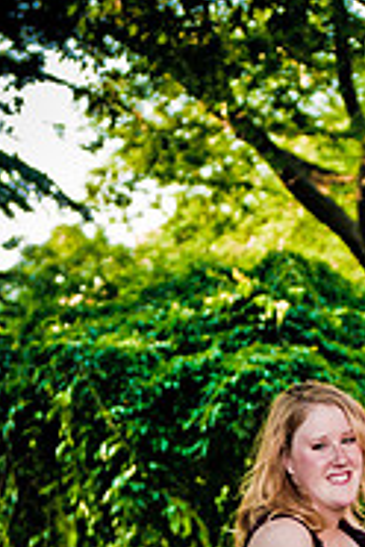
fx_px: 2752
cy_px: 547
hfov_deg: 7.6
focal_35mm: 181
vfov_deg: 11.2
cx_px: 337
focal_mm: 50
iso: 200
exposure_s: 1/250
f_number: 2.8
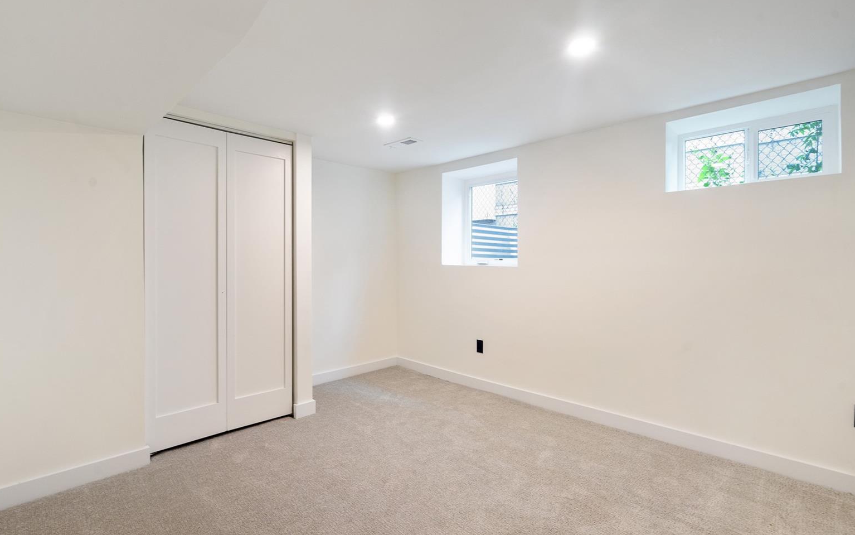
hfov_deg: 94.3
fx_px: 396
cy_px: 265
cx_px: 440
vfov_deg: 68.0
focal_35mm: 17
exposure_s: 1/5
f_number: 8
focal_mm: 16
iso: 100
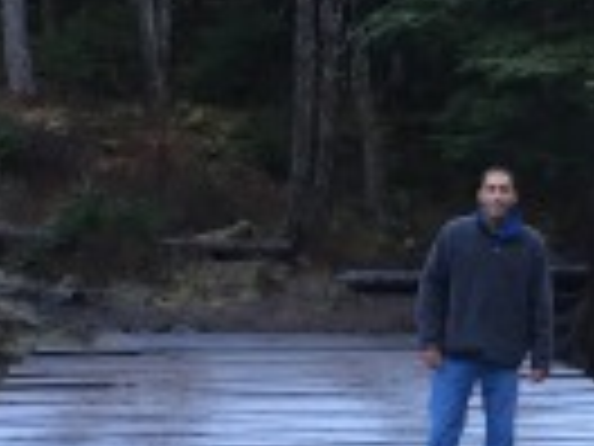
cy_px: 441
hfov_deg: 13.8
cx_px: 549
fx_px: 2420
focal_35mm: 141
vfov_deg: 10.4
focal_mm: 4.15
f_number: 2.2
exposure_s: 1/30
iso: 25
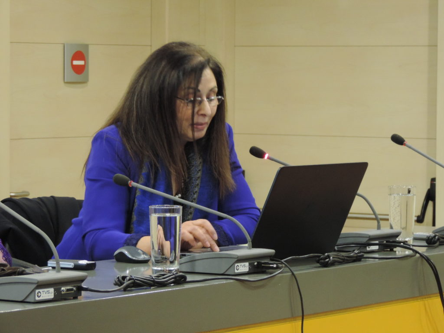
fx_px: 2180
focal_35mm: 170
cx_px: 222
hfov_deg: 11.6
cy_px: 166
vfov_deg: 8.7
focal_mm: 30.3
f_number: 4.5
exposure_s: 1/15
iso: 800
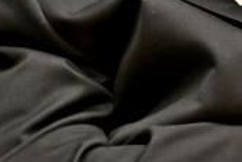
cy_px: -54
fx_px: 976
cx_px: 289
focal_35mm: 145
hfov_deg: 13.7
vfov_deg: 9.3
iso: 1600
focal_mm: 24
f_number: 4
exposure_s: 1/200
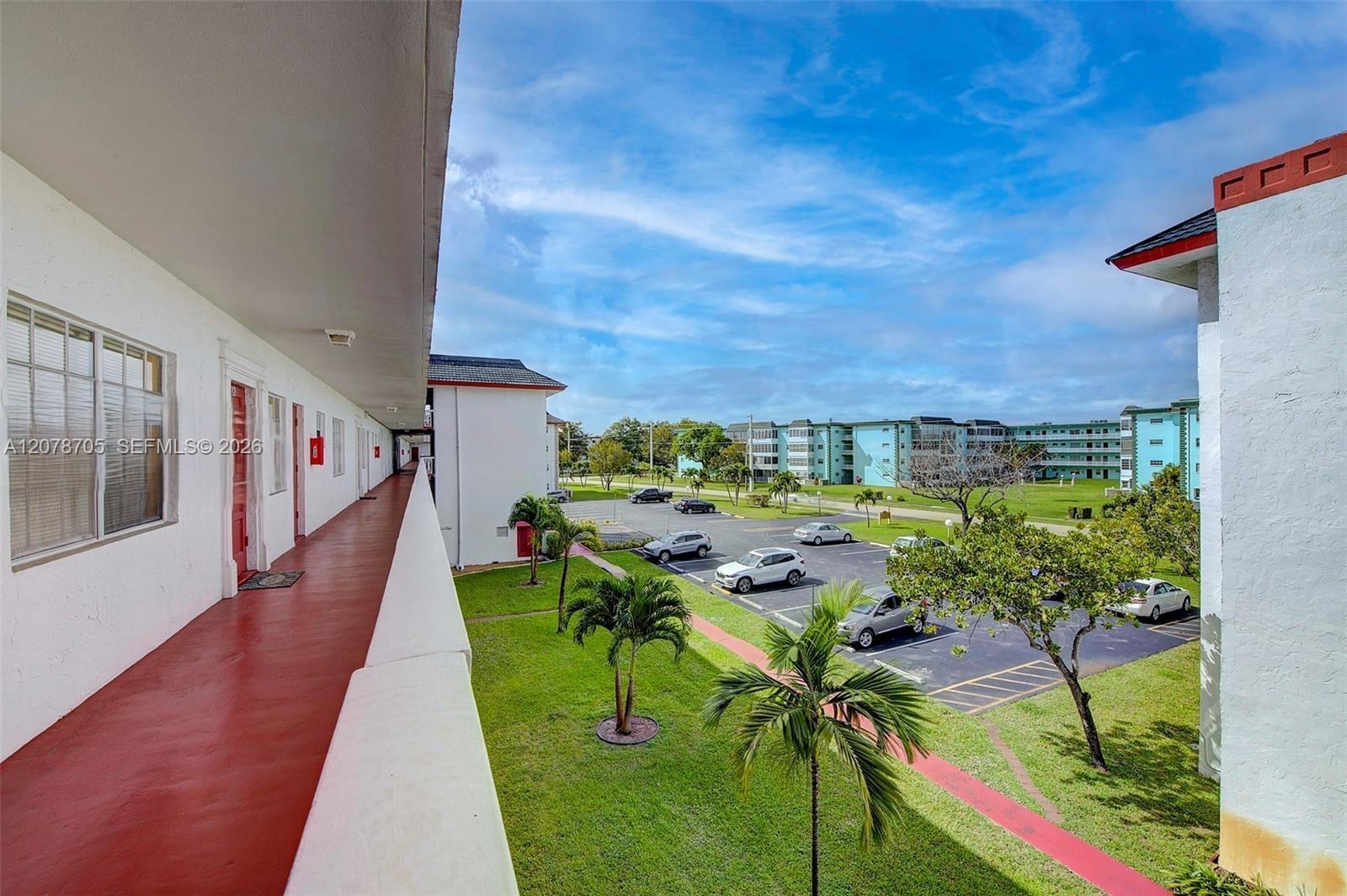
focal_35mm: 14
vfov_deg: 81.1
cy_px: 448
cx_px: 674
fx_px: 523
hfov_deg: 104.3
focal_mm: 14
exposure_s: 1/100
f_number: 14
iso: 100
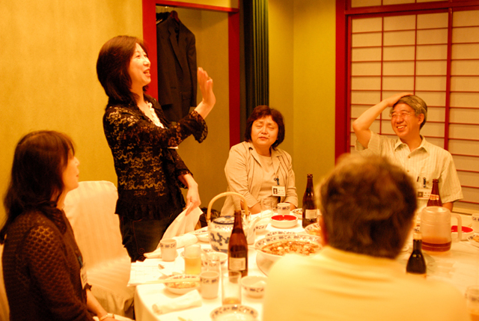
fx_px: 560
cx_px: 240
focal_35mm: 42
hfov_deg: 46.3
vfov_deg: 32.0
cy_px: 160
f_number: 2
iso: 800
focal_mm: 28
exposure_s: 1/60
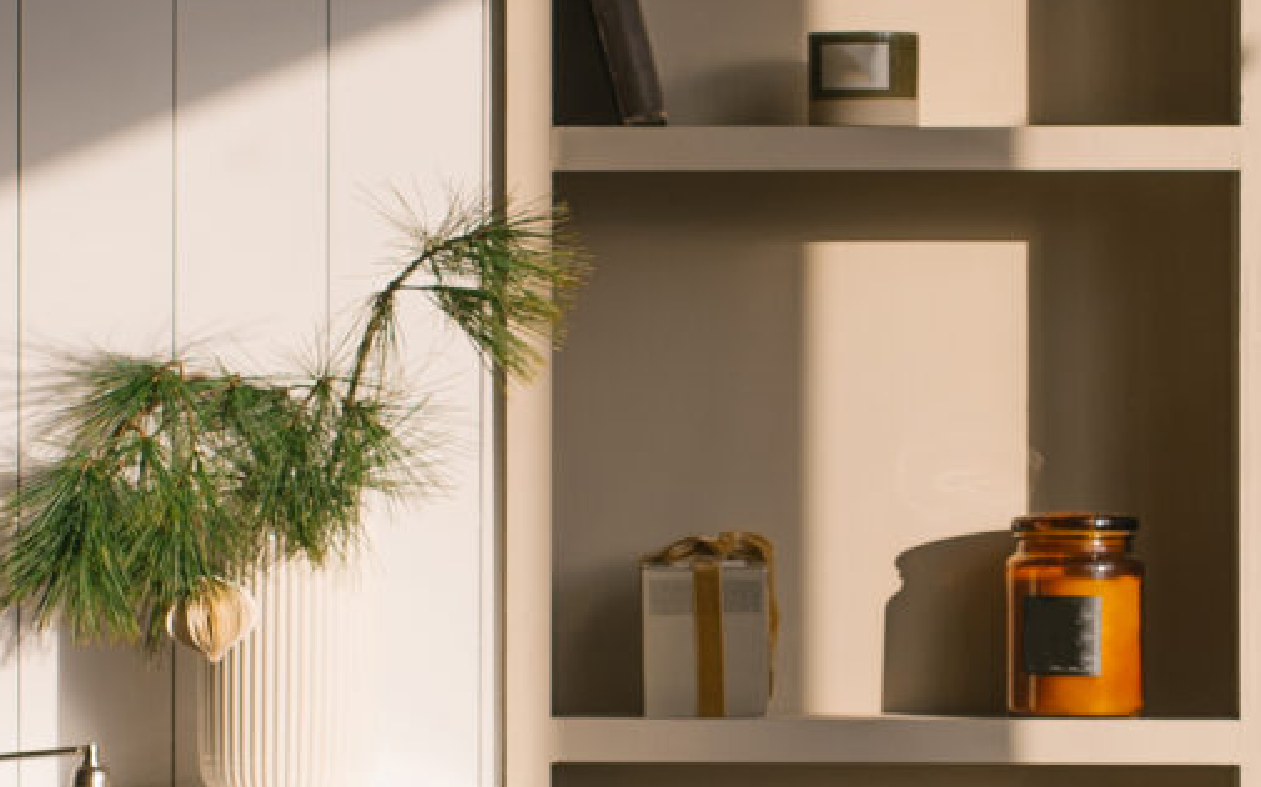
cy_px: 492
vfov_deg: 7.2
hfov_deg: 11.6
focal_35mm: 181
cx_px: 765
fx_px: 6217
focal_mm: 35
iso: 100
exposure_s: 1/500
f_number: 4.5
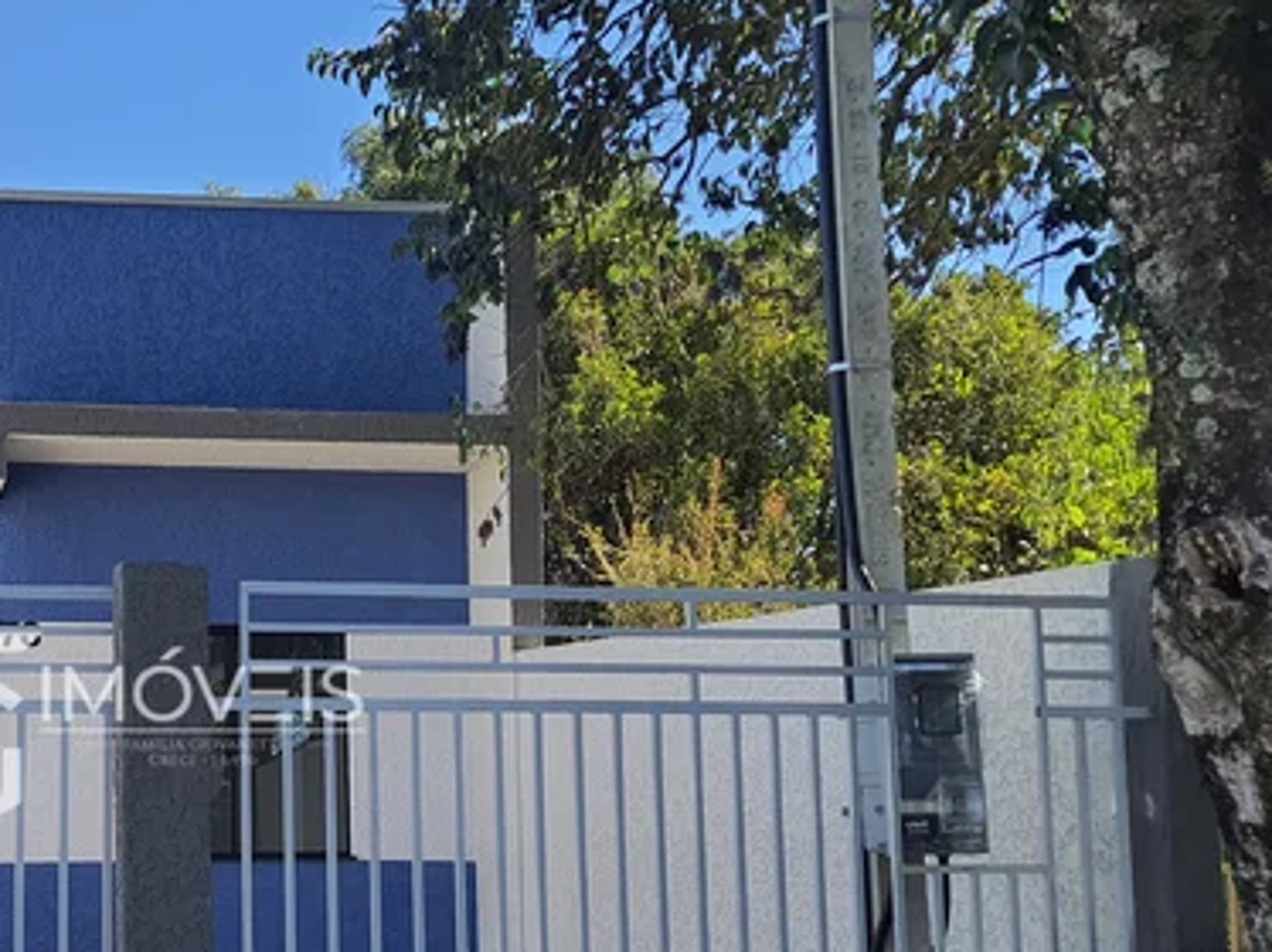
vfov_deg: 27.2
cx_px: 116
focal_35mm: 53
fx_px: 1946
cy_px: 695
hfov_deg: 34.1
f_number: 1.8
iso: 50
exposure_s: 1/530
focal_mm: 5.23
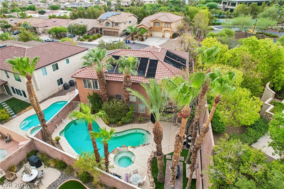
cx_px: 142
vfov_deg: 57.2
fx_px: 173
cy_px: 94
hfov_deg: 78.6
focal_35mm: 22
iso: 100
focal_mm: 8.4
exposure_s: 1/90
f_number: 2.8
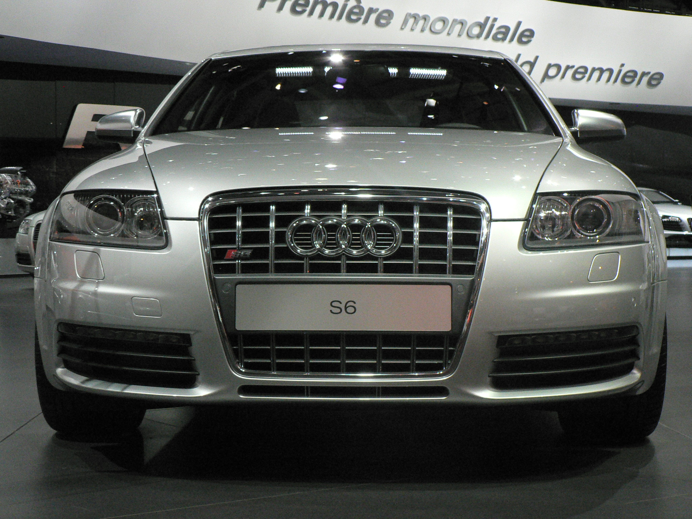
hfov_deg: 30.3
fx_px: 1279
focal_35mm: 64
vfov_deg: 22.9
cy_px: 260
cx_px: 346
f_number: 4
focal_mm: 10.7
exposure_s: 1/400
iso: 400
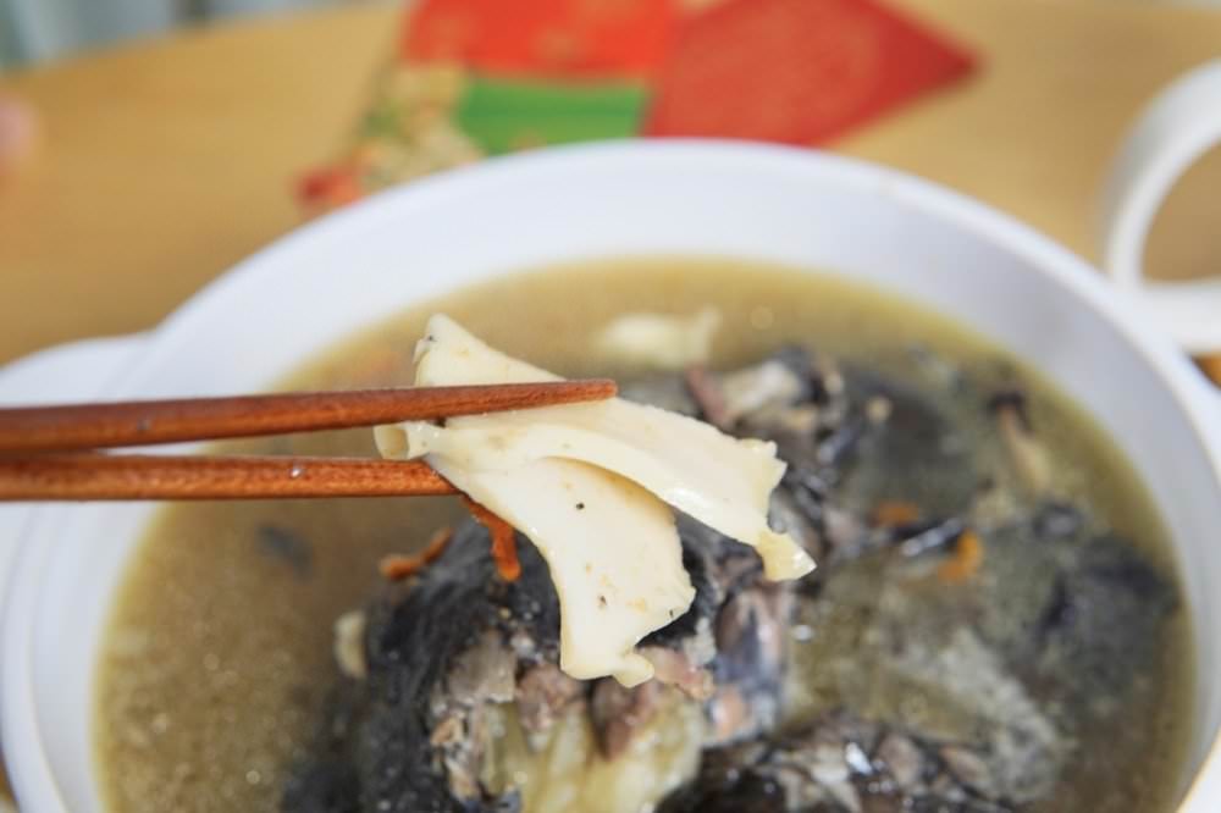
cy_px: 406
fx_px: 1526
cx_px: 610
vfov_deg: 29.8
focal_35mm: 45
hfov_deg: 43.6
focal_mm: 30
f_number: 4
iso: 320
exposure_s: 1/60
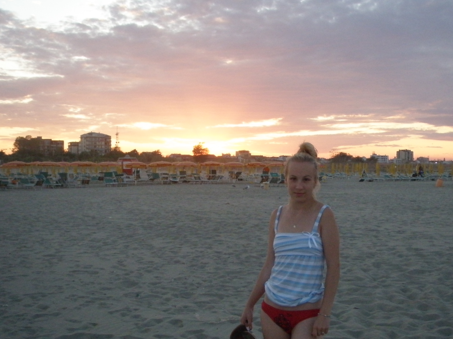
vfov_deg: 31.5
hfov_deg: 41.2
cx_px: 258
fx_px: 602
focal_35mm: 46
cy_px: 187
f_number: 3.5
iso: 400
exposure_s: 1/250
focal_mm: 6.7
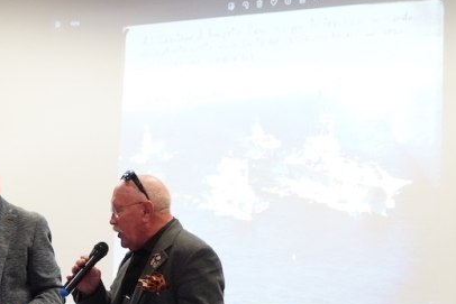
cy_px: 296
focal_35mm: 130
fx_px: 1647
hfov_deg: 15.7
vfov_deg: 10.5
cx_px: 126
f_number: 4.5
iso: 3200
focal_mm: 44
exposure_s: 1/125
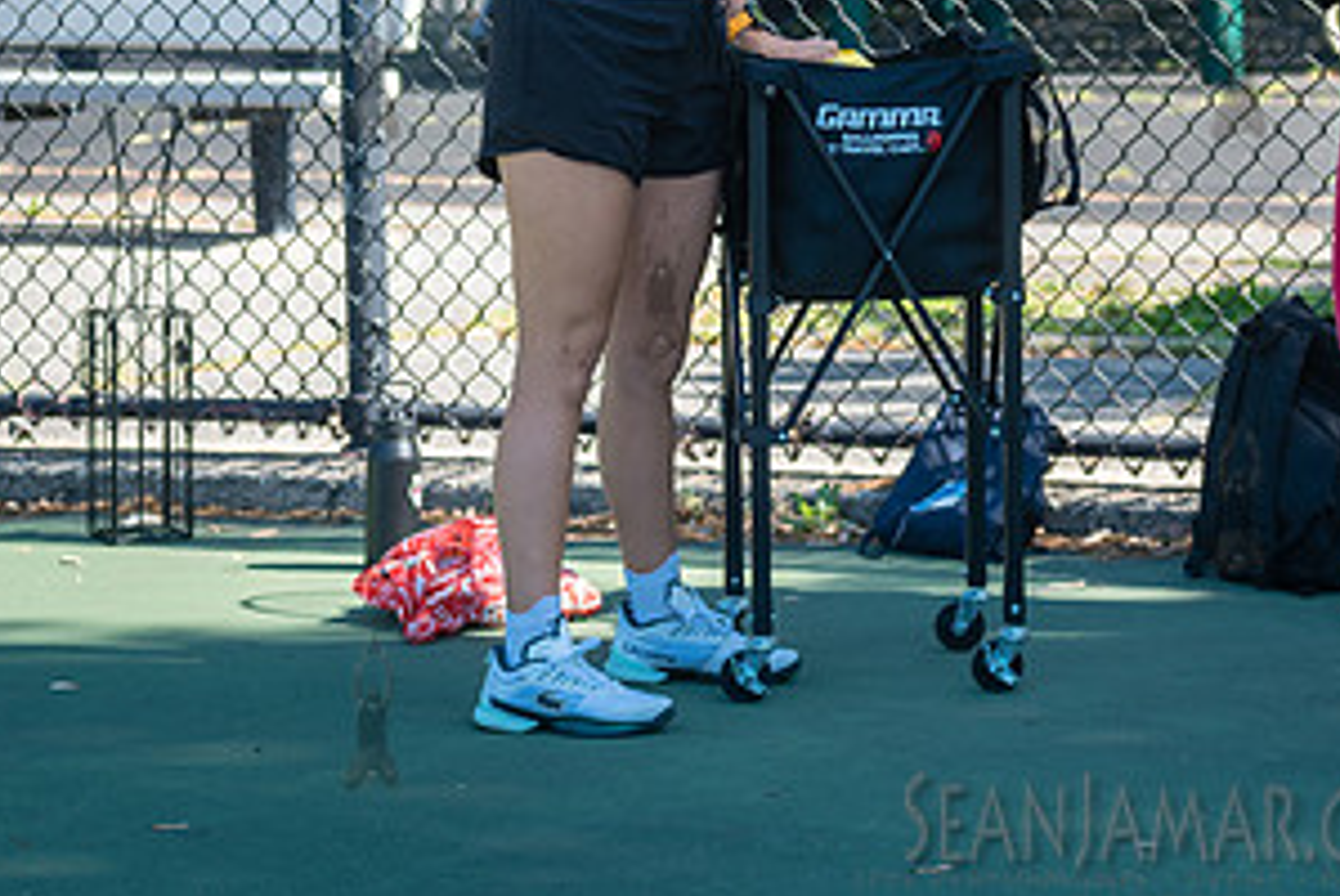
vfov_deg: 8.0
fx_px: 6408
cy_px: -22
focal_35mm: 172
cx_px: 1095
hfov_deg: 11.9
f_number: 3.5
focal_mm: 80
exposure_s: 1/640
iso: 200
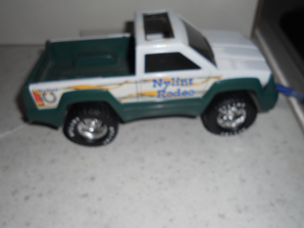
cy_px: 114
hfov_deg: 56.8
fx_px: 281
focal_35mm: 32
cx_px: 152
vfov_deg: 44.2
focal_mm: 5.8
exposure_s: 1/25
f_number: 8.8
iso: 80
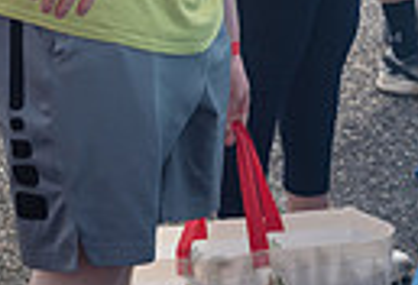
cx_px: 376
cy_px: -269
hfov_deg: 12.1
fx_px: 1953
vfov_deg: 8.0
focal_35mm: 167
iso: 200
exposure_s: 1/1250
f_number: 4
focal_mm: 35
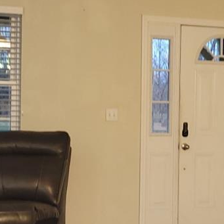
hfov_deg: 17.2
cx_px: 153
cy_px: 123
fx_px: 739
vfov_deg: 17.2
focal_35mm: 101
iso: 125
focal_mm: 5.4
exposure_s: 1/15
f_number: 1.8
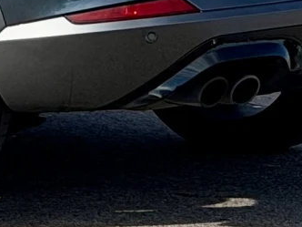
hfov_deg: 6.9
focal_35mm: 278
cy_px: -116
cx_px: -288
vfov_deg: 5.3
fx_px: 2425
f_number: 1.78
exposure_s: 1/4587
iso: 64
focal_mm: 6.76
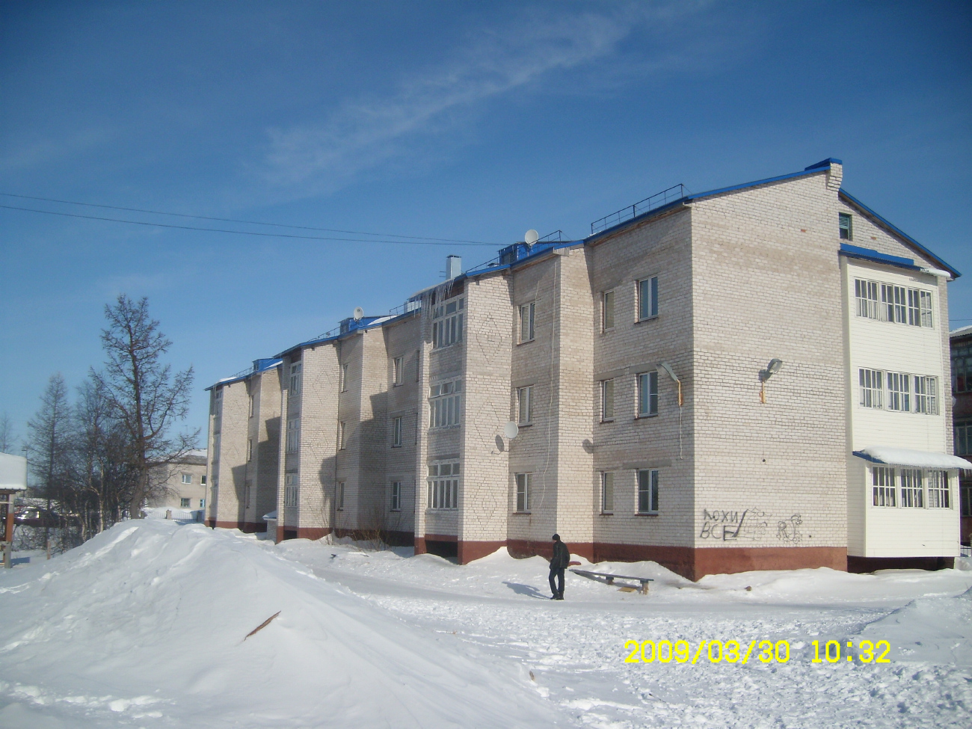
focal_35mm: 35
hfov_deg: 52.6
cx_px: 486
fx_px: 983
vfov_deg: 40.7
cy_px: 364
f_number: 7.1
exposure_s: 1/770
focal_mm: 5.8
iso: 50
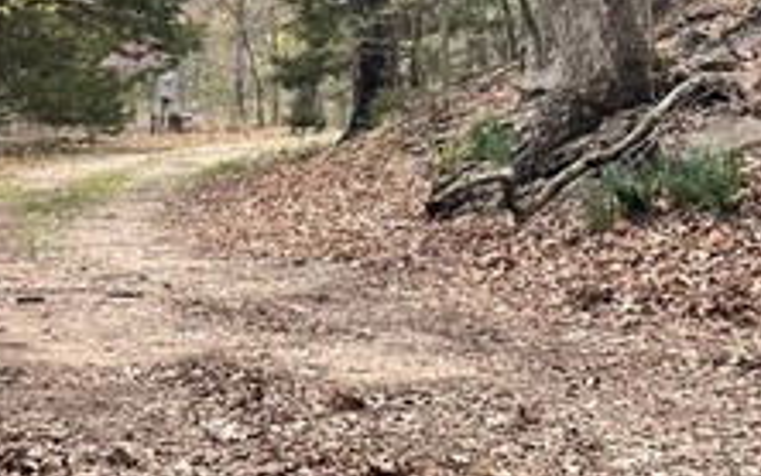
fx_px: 2635
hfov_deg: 16.0
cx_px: 823
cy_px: -72
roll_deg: -2.3
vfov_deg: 10.2
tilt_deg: +2.8
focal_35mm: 127
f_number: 1.6
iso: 32
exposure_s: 1/1473
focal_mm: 4.2
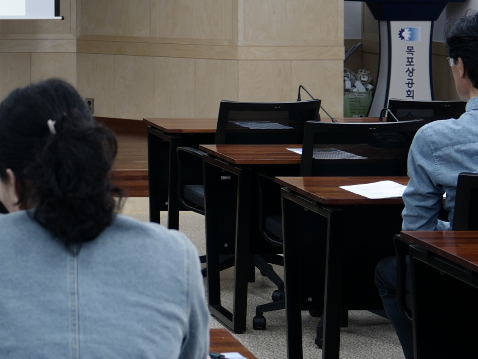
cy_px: -24
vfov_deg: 13.5
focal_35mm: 108
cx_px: -135
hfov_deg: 17.2
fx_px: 1491
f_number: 2.8
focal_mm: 24
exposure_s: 1/25
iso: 80
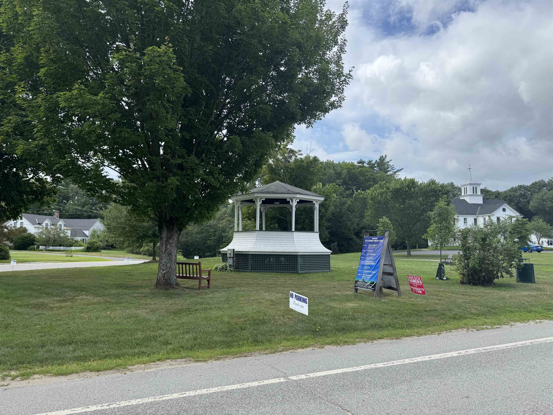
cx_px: 276
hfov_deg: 71.6
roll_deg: -0.2
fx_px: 383
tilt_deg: +4.9
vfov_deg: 56.8
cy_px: 208
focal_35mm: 24
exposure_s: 1/2252
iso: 80
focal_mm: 6.76
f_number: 1.78
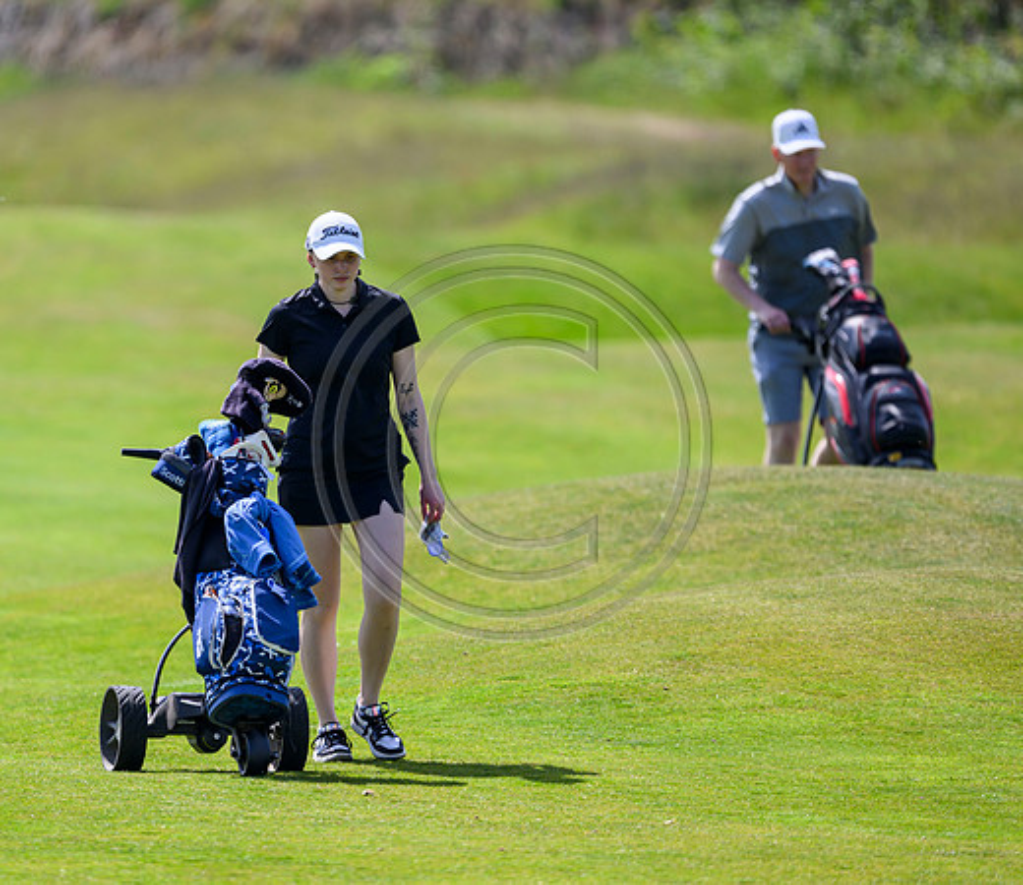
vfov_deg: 2.5
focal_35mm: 661
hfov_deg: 2.8
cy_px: 442
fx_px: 20665
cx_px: 358
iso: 500
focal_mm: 560
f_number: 4
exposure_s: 1/3200
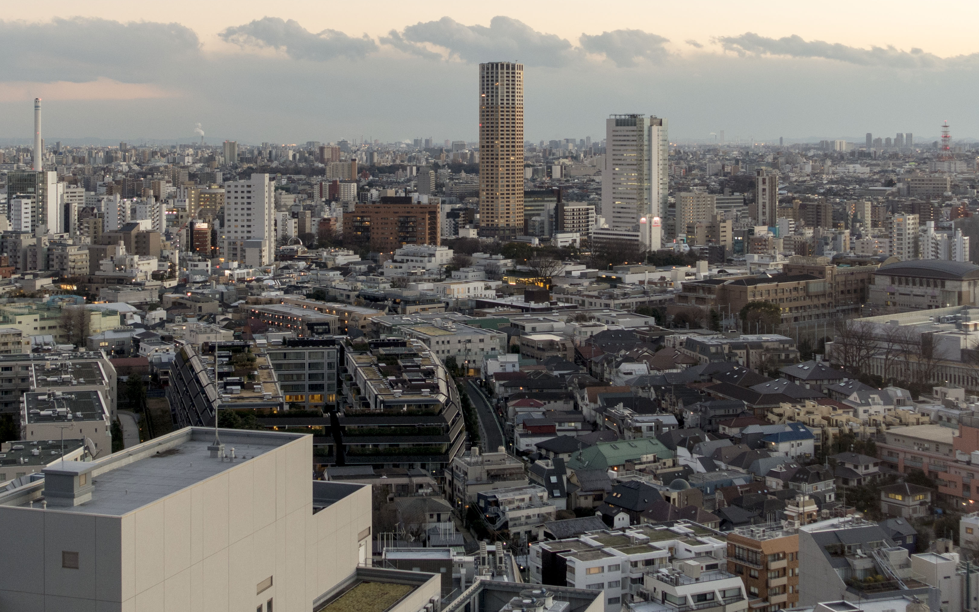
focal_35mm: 60
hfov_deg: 34.0
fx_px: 1601
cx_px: 422
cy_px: 133
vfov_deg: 21.4
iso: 160
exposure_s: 1/40
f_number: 2.8
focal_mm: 12.81
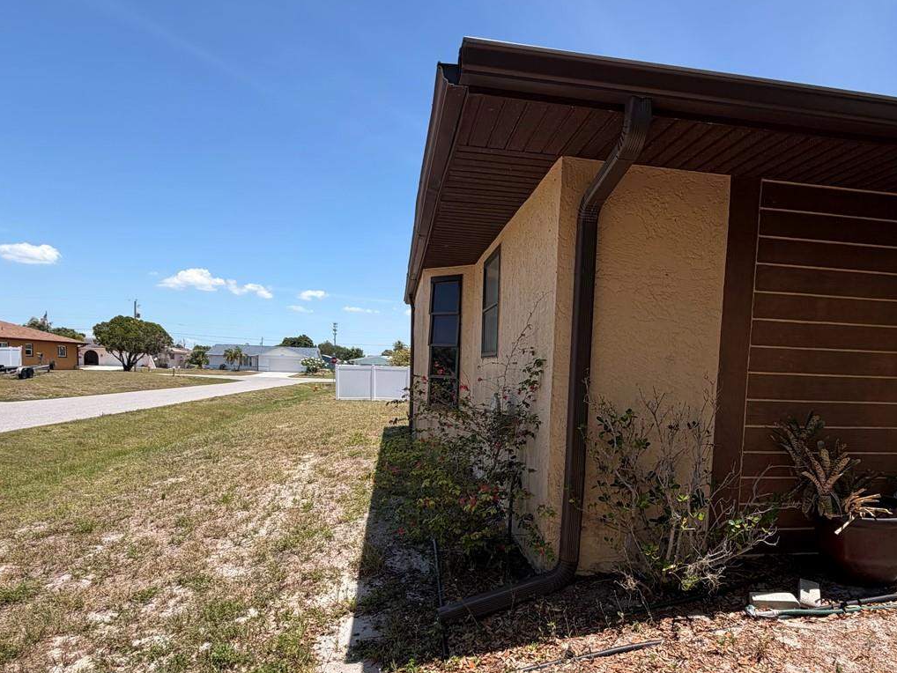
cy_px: 421
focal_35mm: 22
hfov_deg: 76.0
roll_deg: -1.2
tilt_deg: -3.3
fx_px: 570
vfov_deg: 60.3
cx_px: 505
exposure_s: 1/770
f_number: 2.2
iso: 32
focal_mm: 2.22
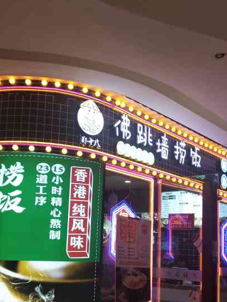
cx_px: 106
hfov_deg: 28.0
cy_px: 197
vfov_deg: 36.5
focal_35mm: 52
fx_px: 454
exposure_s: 1/103
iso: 51
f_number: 1.8
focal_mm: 3.95
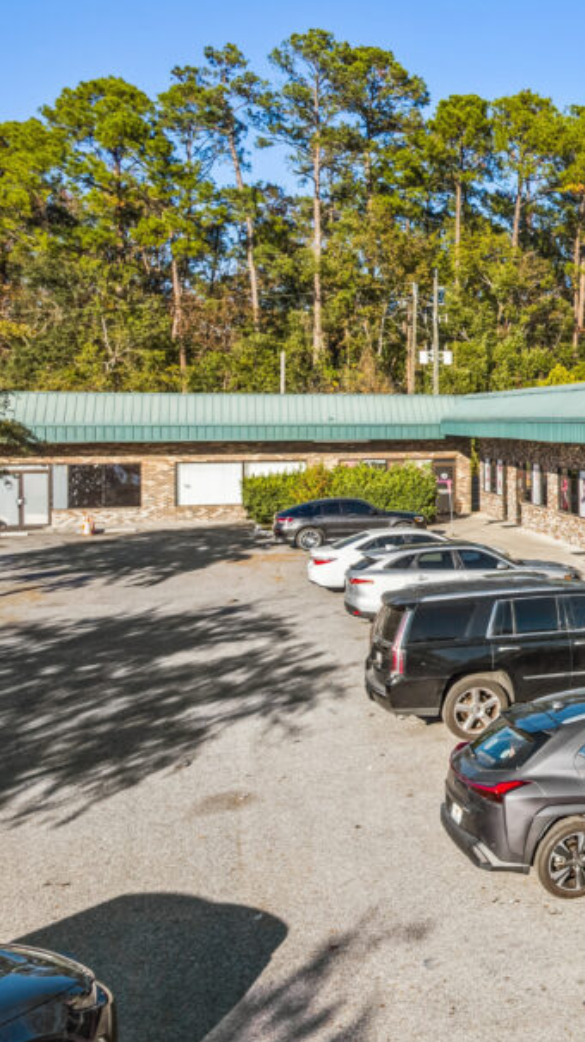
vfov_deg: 51.6
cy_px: 517
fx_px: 1076
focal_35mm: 39
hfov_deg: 24.4
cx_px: 853
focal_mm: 8.4
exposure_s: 1/250
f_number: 2.8
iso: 100
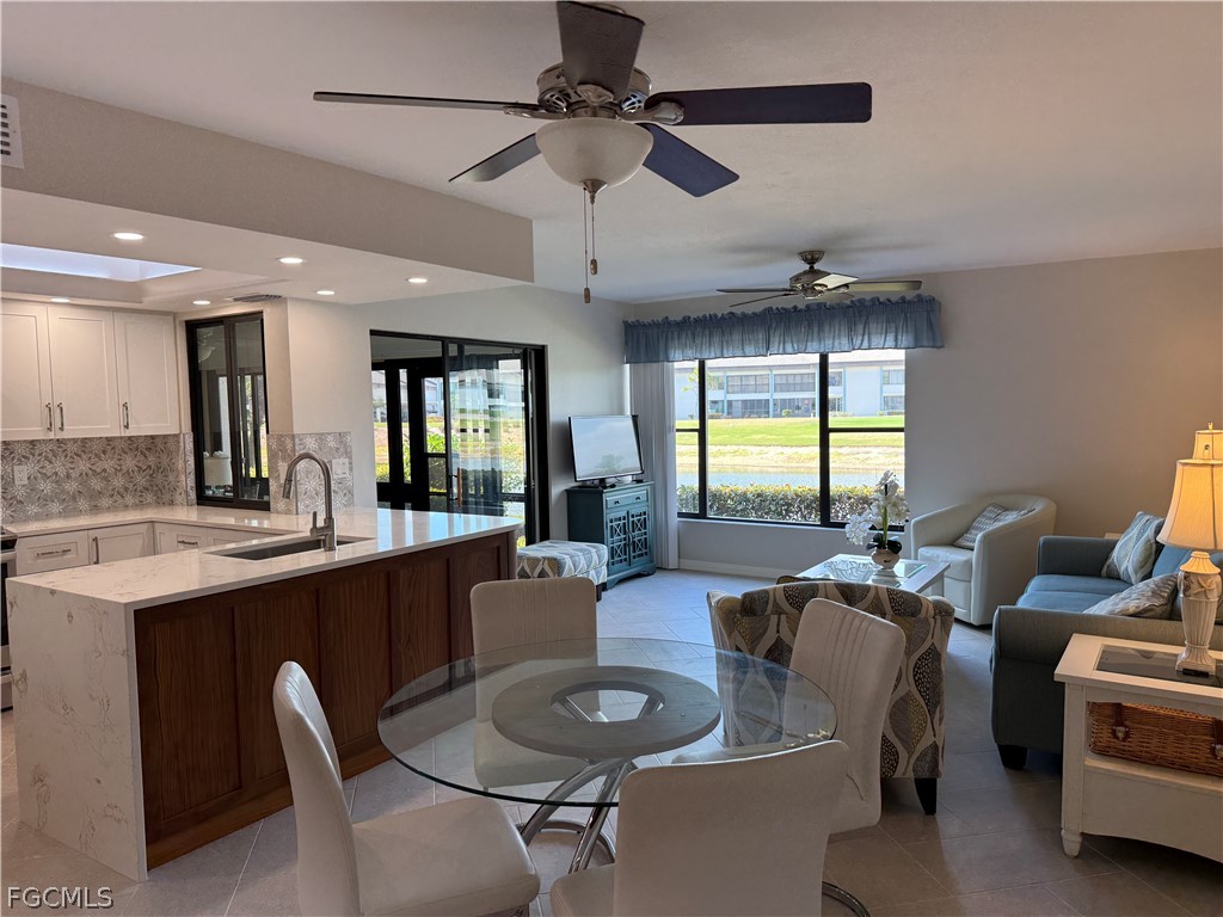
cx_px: 612
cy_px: 458
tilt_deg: -3.5
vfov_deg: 56.8
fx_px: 848
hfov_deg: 71.6
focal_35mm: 24
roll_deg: +1.4
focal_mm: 6.76
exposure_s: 1/240
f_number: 1.78
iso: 100
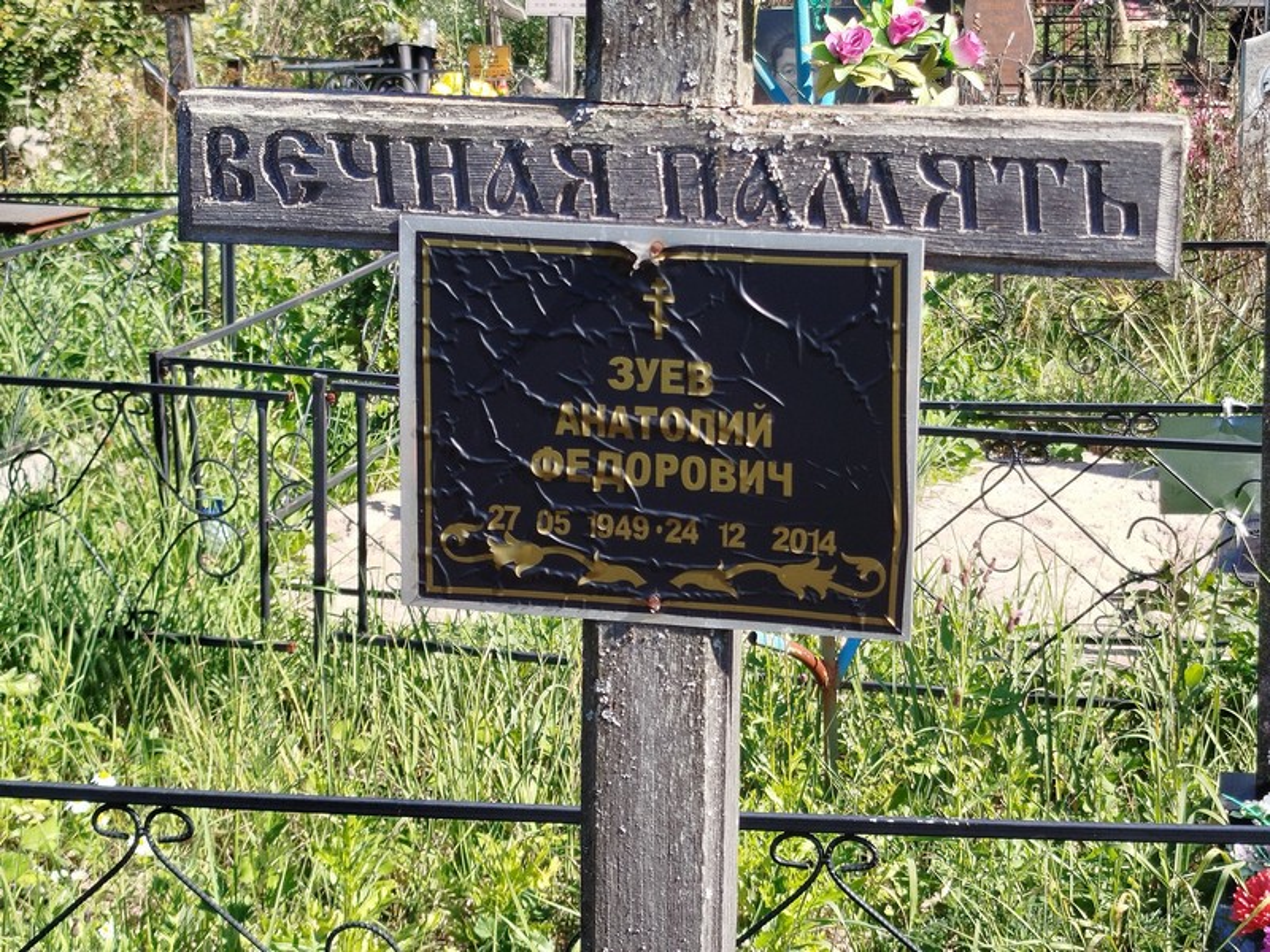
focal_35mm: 24
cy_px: 476
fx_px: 881
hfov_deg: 71.6
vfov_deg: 56.8
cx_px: 635
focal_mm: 5.31
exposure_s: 1/313
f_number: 1.7
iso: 50
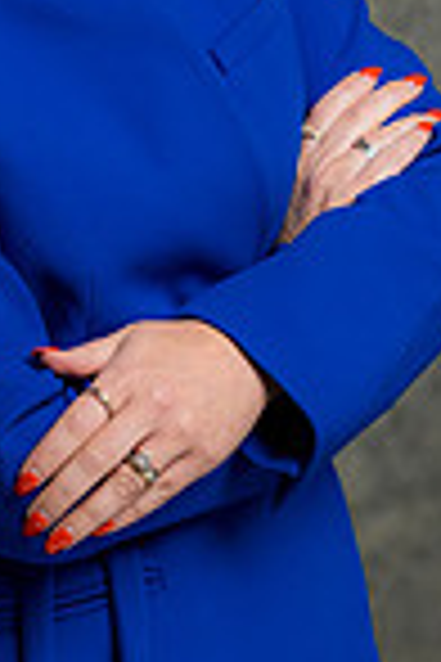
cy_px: 162
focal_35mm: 260
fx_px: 4777
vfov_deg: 7.9
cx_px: 207
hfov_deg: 5.3
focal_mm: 85
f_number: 5
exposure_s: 1/200
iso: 125
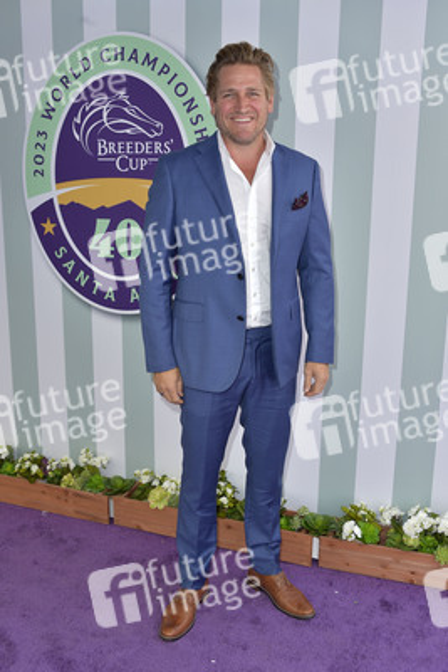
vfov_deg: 58.7
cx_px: 224
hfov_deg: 41.1
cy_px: 336
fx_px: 597
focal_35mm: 32
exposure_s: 1/250
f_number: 6.3
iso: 250
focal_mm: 32
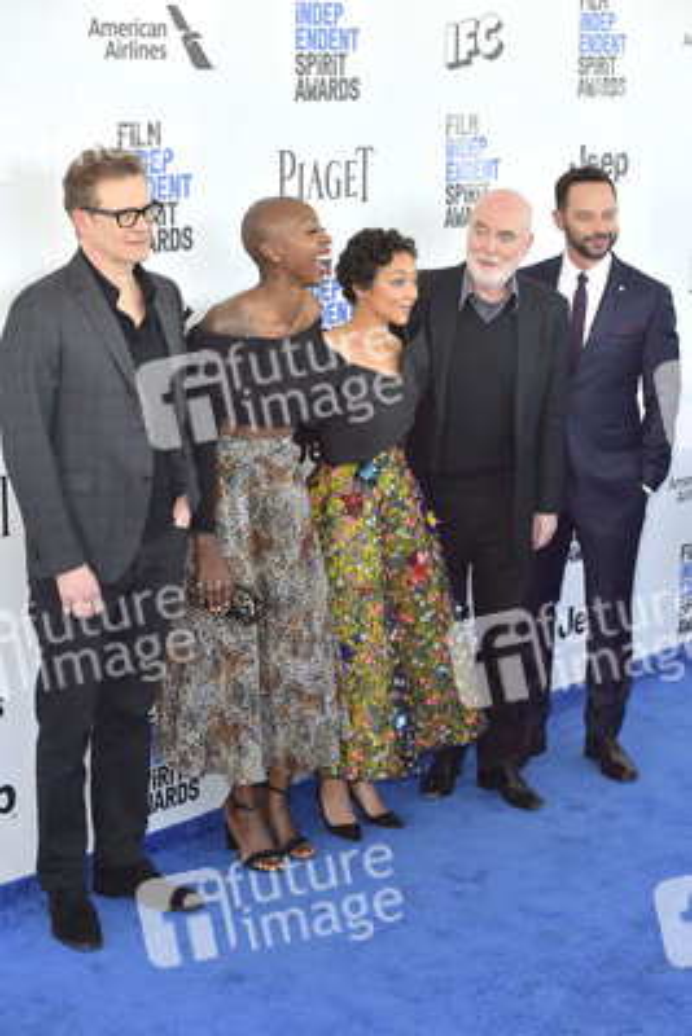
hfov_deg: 19.5
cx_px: 346
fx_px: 2016
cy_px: 518
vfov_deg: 28.8
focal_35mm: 70
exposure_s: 1/320
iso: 500
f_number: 6.3
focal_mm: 70
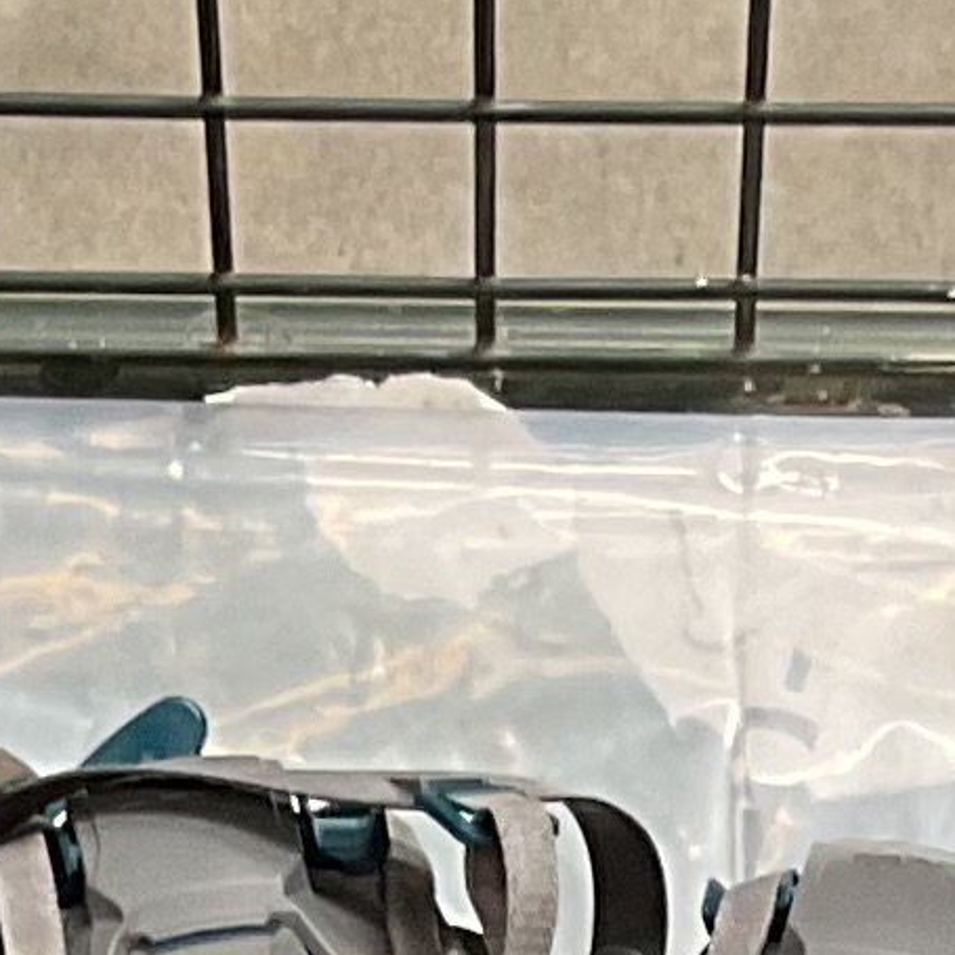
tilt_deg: -75.7
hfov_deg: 7.7
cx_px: 575
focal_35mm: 227
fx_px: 7085
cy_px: 3027
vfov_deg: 6.8
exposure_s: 1/120
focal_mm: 3
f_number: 1.8
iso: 64
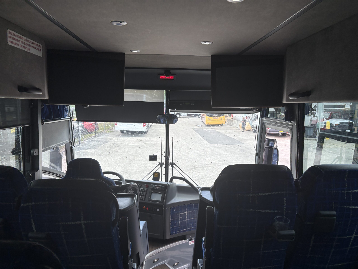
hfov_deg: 67.3
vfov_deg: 53.1
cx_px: 179
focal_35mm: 26
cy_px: 134
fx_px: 269
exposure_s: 1/531
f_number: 1.6
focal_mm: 5.96
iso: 50
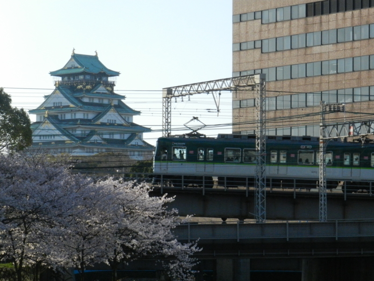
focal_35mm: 191
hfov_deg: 10.4
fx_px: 2064
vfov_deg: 7.8
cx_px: 187
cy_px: 140
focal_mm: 34
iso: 800
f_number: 8
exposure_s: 1/1000
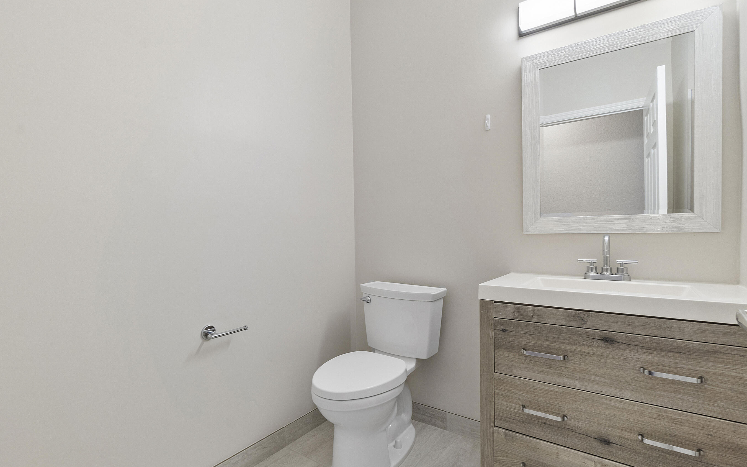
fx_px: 346
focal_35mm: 17
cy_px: 247
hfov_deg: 94.3
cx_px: 359
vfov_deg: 67.9
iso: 160
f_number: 11
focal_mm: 10
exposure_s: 1/5
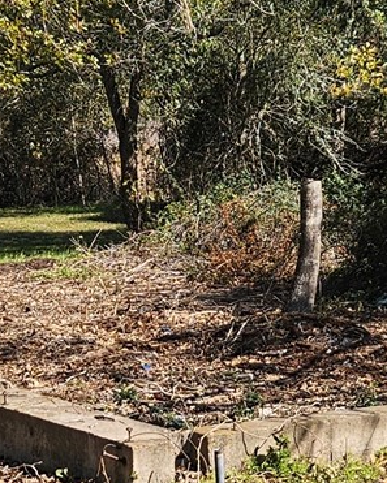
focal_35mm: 124
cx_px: 296
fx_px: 1775
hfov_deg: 12.4
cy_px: 371
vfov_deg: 15.4
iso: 25
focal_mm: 5.4
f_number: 1.8
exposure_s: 1/1290
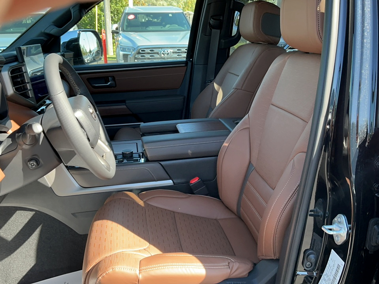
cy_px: 142
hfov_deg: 60.0
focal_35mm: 30
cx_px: 190
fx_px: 328
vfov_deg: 46.8
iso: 25
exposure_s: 1/133
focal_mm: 3
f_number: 1.8
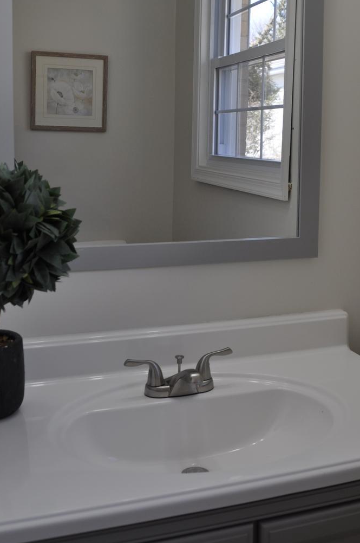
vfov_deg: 42.7
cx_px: 239
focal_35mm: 46
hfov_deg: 29.0
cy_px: 230
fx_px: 692
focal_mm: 20
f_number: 5
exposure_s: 1/100
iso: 200
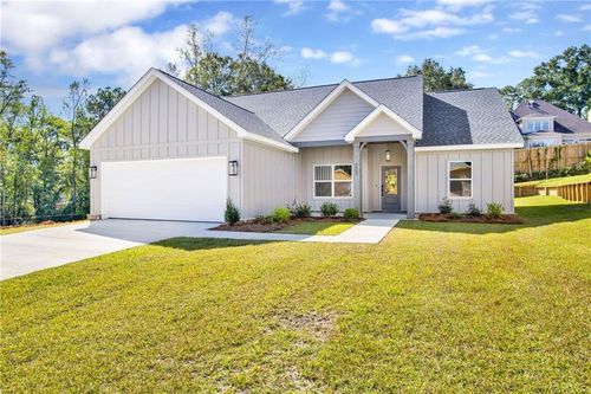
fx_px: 345
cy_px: 197
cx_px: 296
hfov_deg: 81.2
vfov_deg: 59.5
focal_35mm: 21
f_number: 11
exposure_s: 1/250
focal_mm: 21
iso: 200
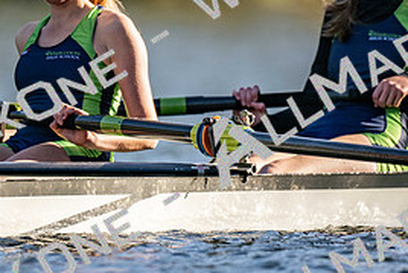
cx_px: 82
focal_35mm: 1300
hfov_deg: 1.6
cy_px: 45
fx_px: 14741
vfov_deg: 1.1
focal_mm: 600
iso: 250
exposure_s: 1/2500
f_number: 4
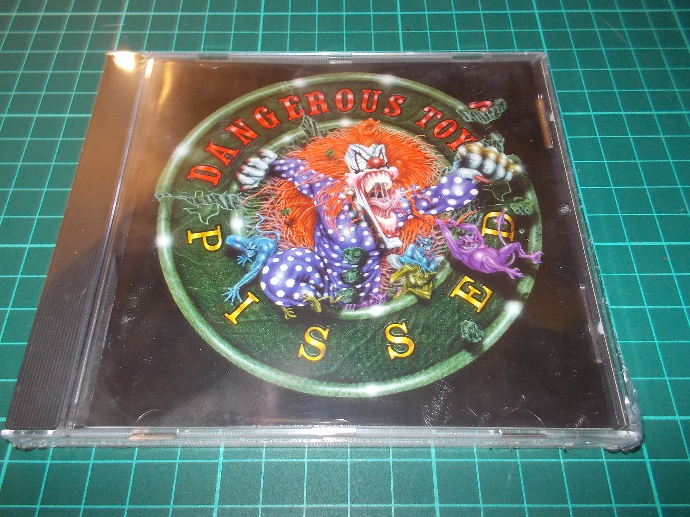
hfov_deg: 61.7
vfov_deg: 48.2
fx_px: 578
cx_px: 345
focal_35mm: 29
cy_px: 258
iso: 200
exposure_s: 1/30
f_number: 3.3
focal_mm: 4.1
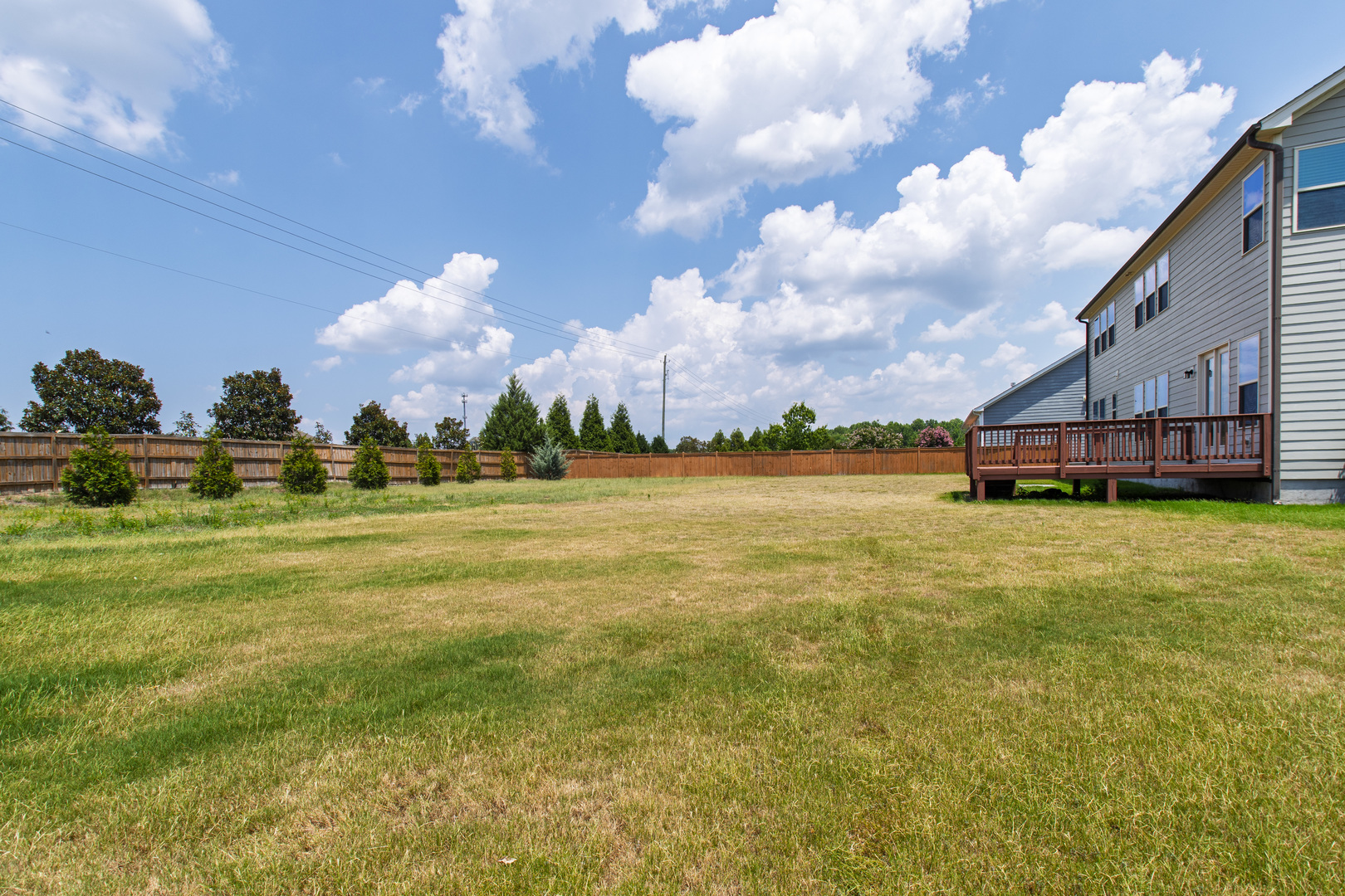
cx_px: 672
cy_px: 448
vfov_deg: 77.3
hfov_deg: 100.4
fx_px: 560
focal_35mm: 15
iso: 100
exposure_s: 1/320
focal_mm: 10
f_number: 8
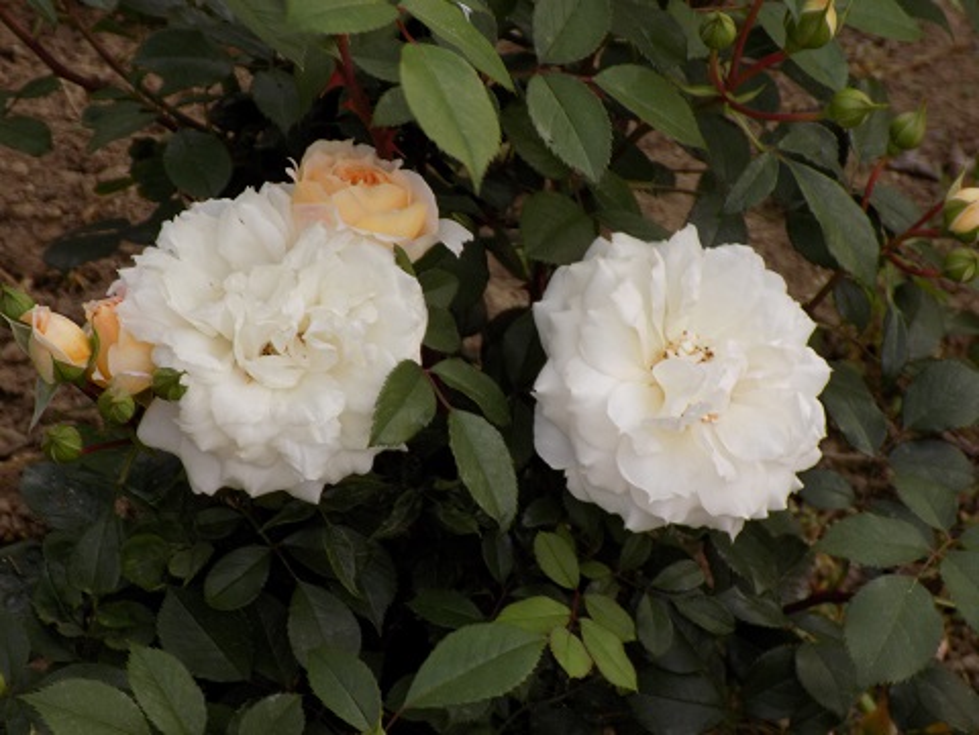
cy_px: 368
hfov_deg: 10.4
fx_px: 5374
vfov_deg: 7.8
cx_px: 490
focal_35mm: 190
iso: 80
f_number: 5.4
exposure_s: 1/30
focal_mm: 33.7
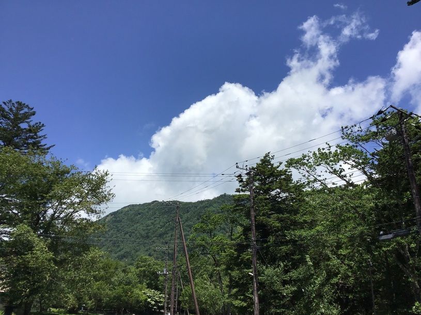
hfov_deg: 58.4
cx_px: 210
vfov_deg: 45.4
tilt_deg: +23.9
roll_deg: -2.6
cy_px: 158
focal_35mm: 31
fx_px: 377
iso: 25
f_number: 2.4
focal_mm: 3.3
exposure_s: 1/2203
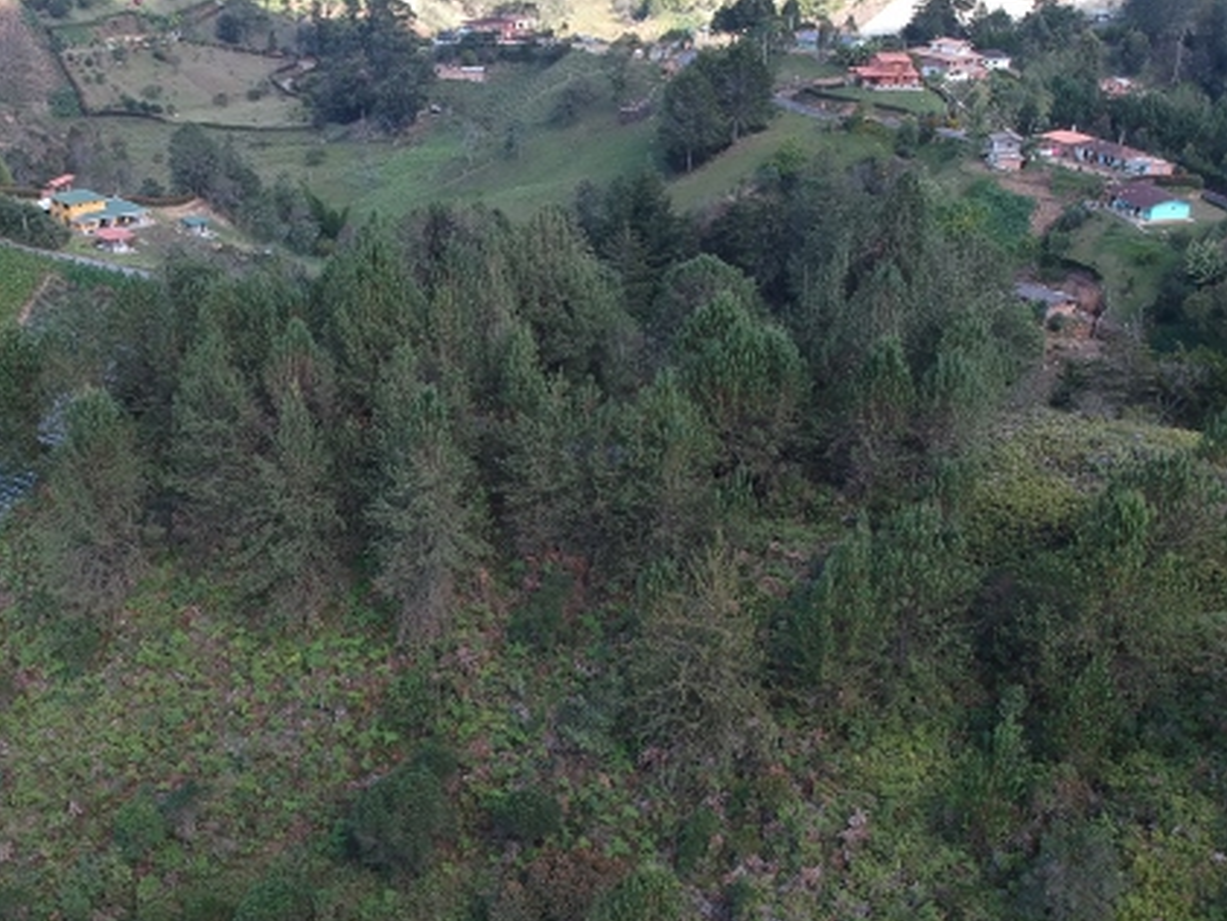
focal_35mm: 38
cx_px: 358
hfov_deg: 47.7
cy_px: 522
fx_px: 1347
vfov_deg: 37.7
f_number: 2.6
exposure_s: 1/240
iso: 100
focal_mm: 4.49
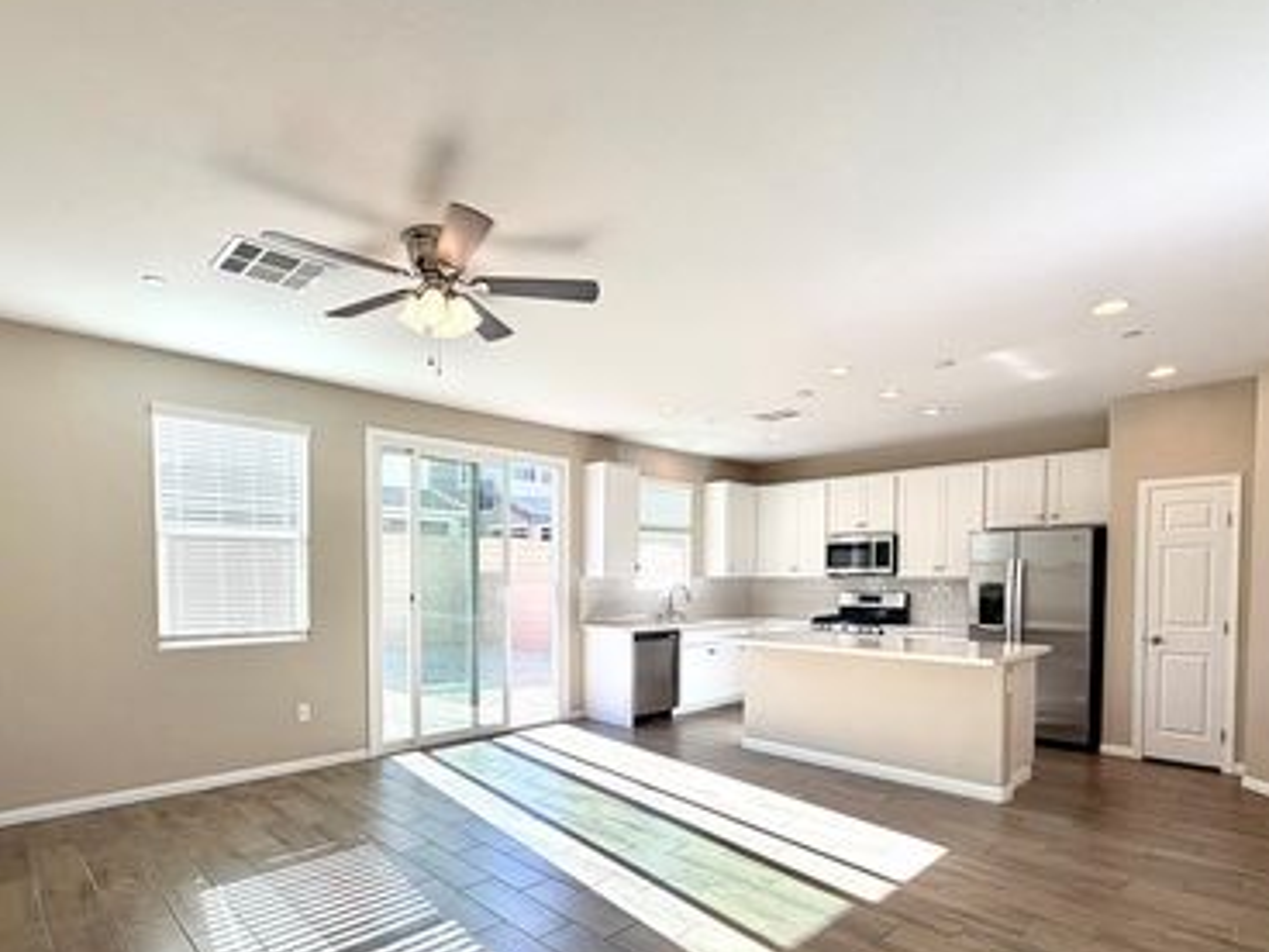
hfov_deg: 84.7
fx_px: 697
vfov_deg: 67.6
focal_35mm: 19
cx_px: 638
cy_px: 598
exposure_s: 1/120
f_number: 2.2
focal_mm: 2.22
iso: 25
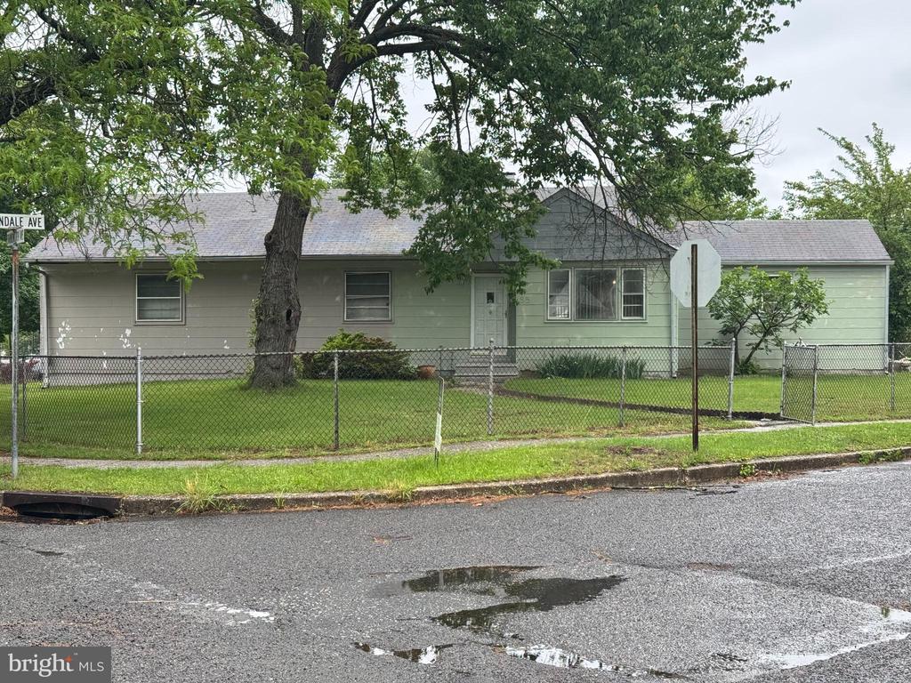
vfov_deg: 30.3
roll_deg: +0.0
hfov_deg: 39.7
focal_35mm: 48
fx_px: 1263
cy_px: 342
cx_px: 456
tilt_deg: -0.4
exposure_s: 1/294
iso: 64
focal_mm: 6.76
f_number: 1.78
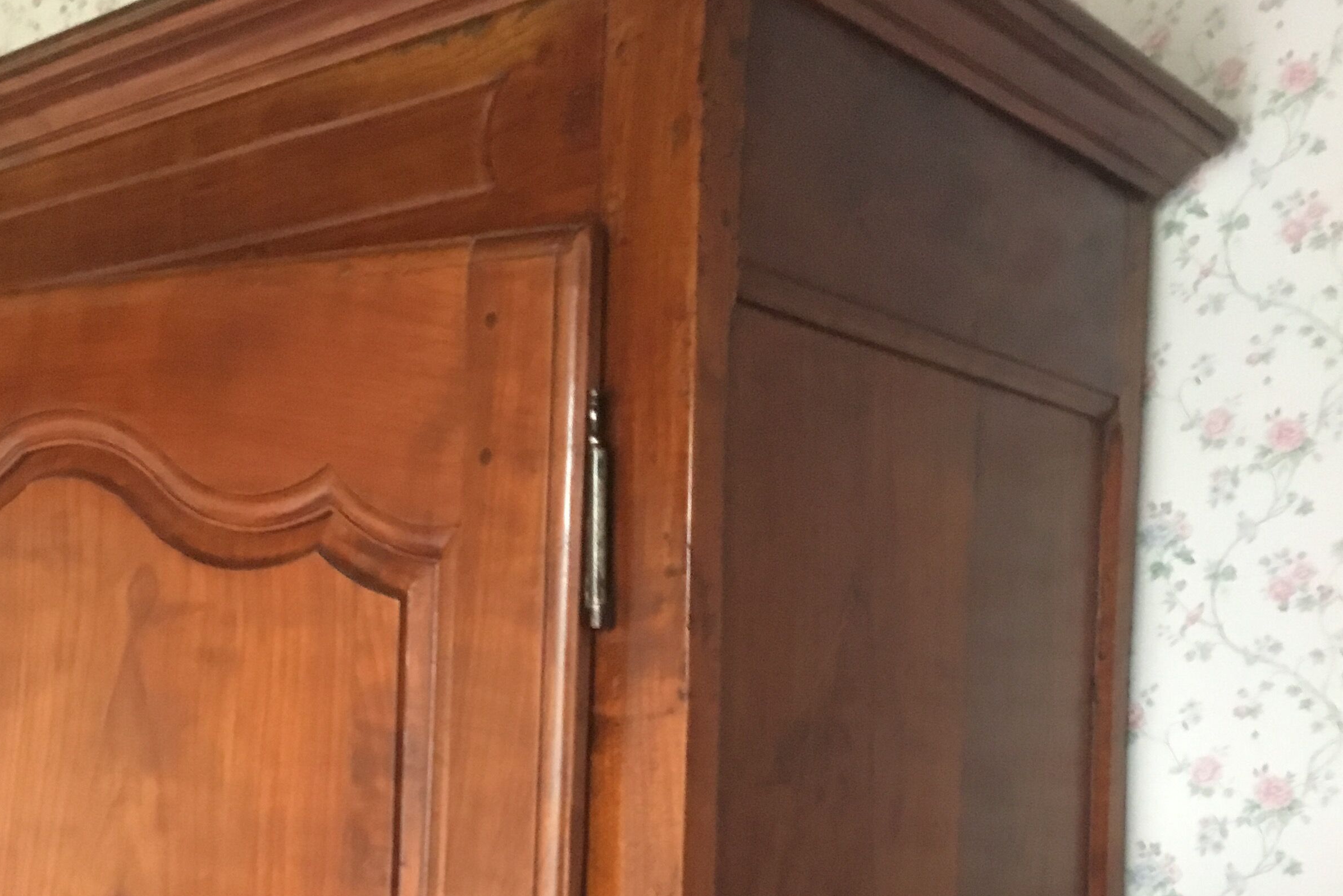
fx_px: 1641
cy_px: 661
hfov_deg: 44.5
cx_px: 666
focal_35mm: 44
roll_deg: -1.6
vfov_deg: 30.1
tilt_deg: -0.5
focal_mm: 3.3
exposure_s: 1/17
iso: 400
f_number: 2.4
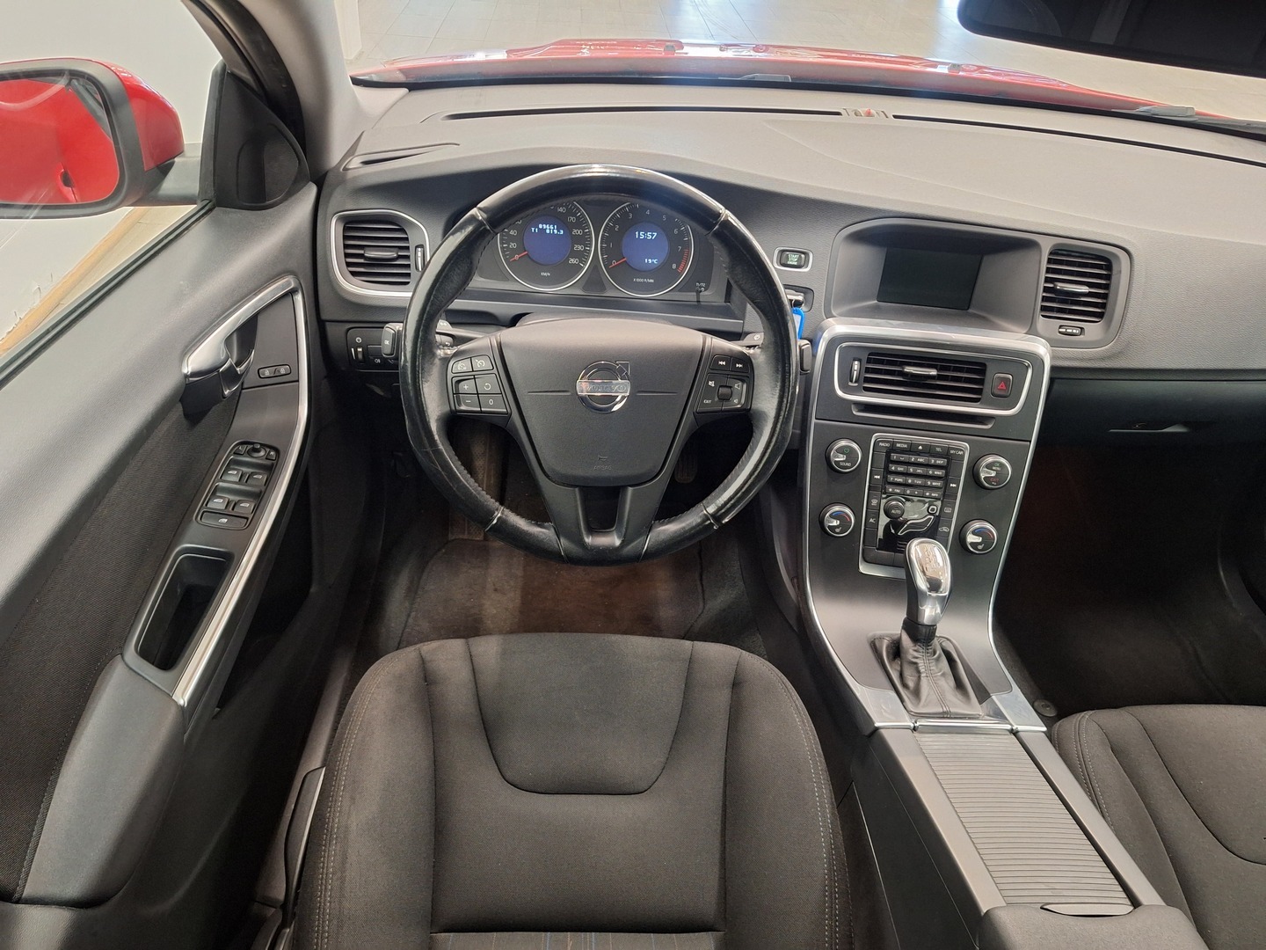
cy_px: 475
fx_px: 841
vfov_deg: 58.9
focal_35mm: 23
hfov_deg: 73.9
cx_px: 633
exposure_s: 1/20
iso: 400
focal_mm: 5.54
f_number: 1.8
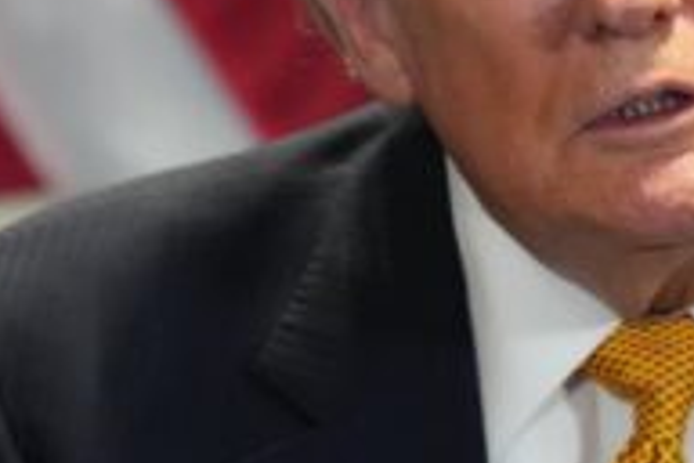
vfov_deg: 2.3
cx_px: 549
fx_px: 11739
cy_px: 7
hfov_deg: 3.4
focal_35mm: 609
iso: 6400
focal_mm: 200
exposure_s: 1/500
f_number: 4
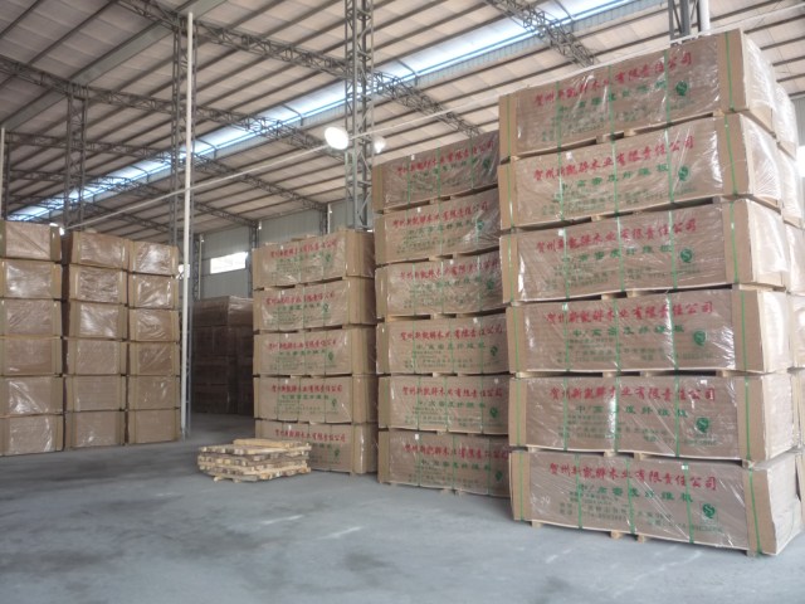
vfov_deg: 46.8
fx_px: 698
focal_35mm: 30
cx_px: 402
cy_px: 302
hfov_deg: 60.0
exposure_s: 1/30
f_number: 3.3
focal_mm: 5.2
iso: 200
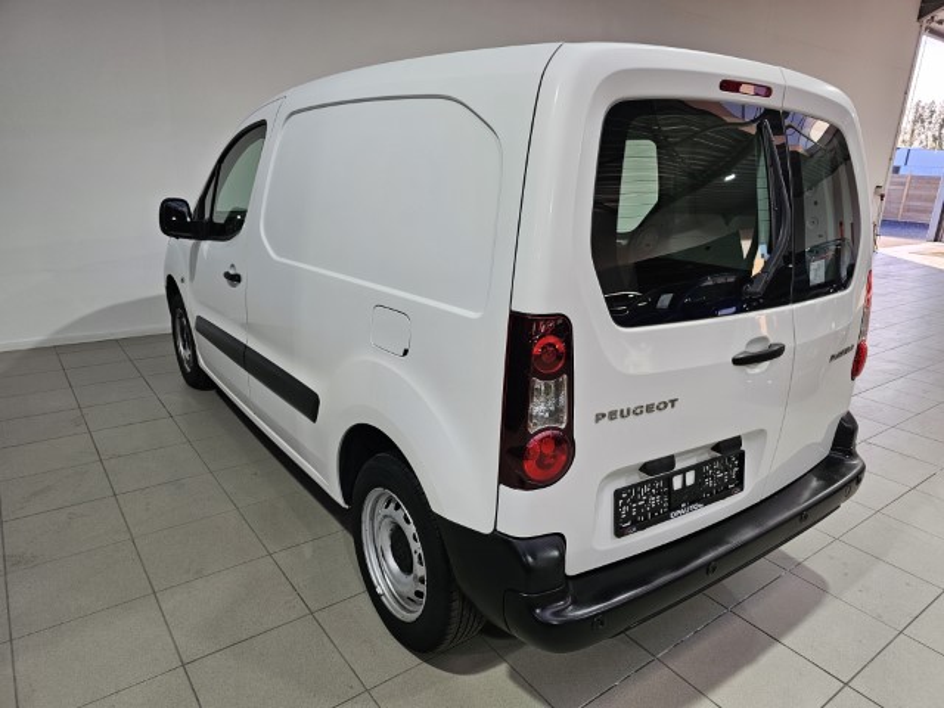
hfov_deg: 73.9
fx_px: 627
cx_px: 472
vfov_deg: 58.9
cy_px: 354
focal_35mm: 23
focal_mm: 6.3
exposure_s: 1/190
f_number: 1.7
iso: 80
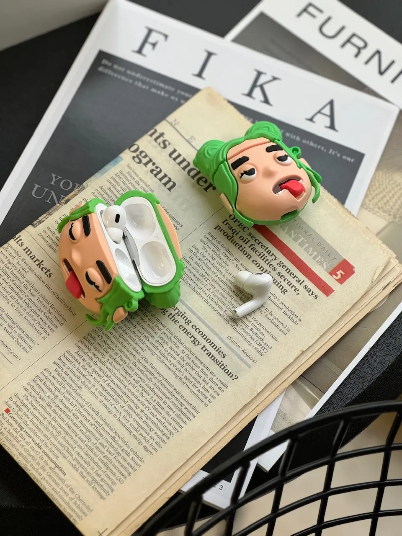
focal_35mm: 77
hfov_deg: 19.1
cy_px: 268
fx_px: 1192
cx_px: 201
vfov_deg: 25.3
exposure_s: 1/100
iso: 160
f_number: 2.8
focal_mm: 9
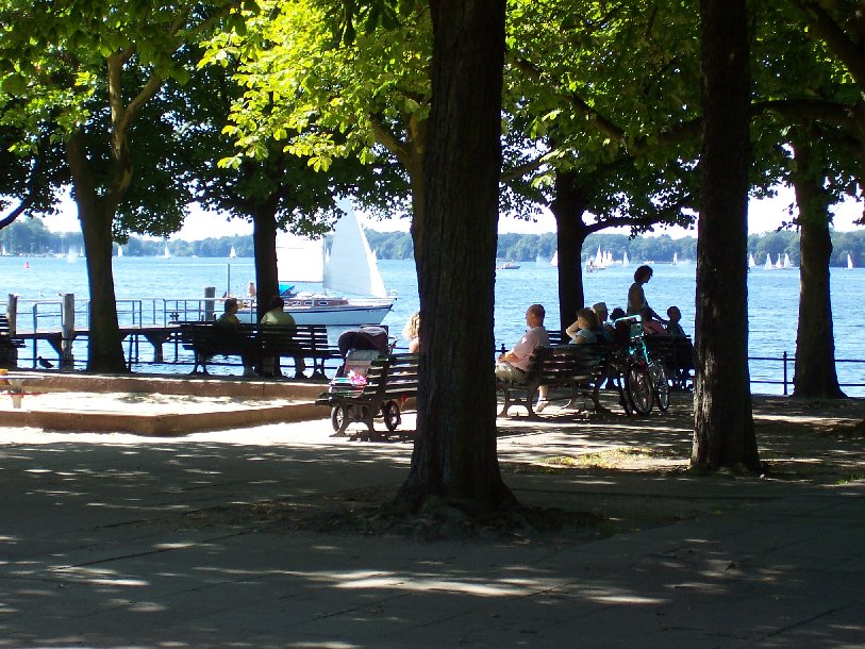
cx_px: 432
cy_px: 324
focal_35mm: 111
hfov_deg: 17.7
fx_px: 2774
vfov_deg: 13.3
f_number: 4.8
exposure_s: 1/180
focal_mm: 16.8
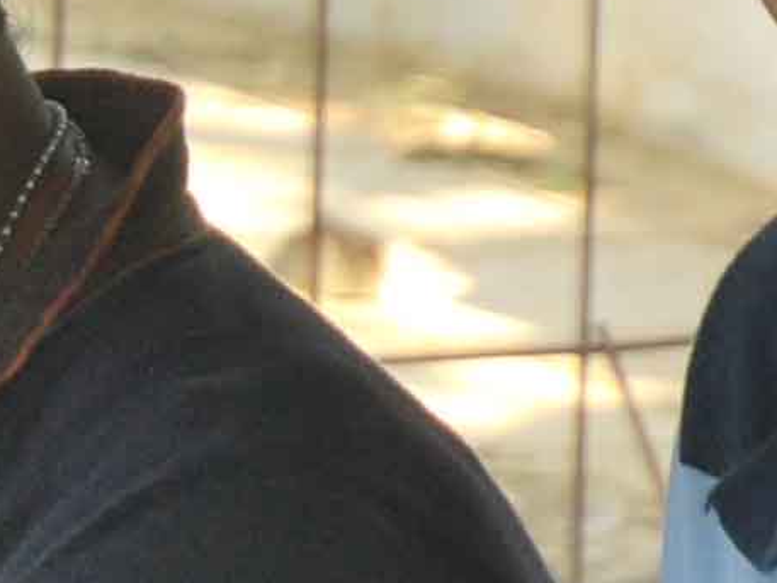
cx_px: -1126
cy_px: 462
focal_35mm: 636
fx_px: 14280
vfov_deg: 2.3
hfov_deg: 3.1
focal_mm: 52
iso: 200
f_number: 4.5
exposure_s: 1/100
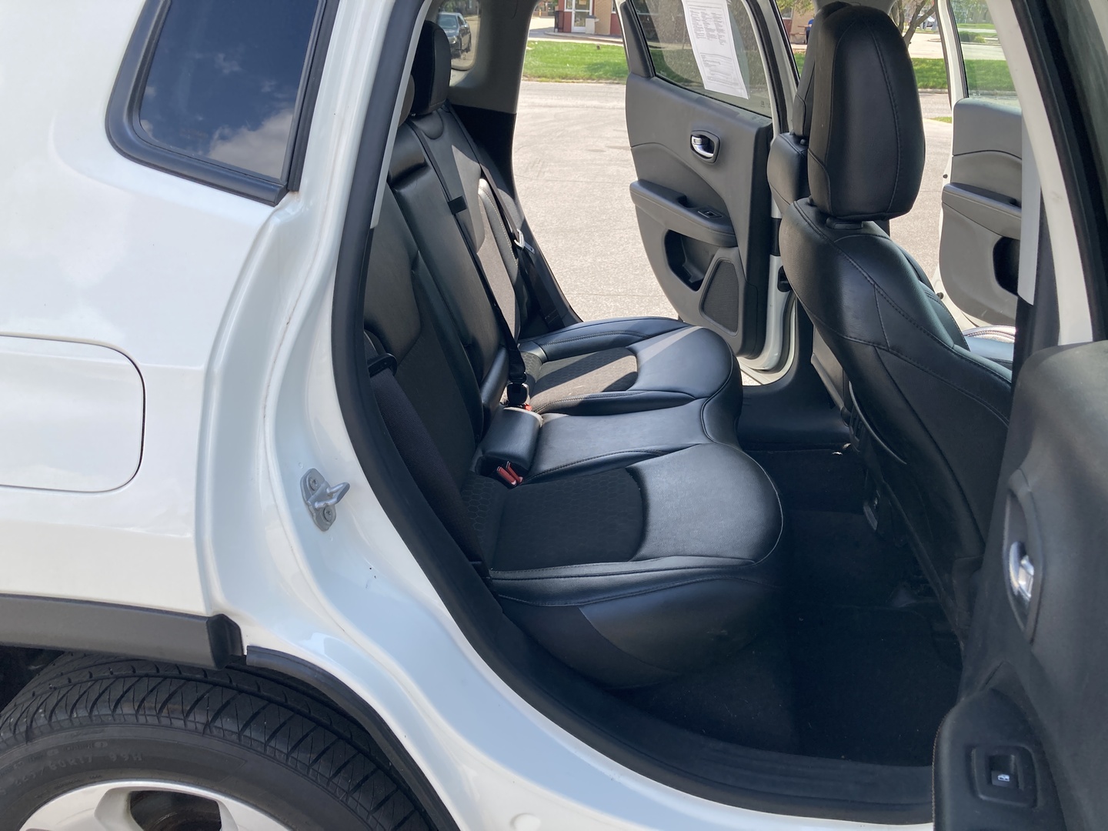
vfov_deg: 49.7
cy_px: 416
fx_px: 896
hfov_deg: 63.4
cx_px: 554
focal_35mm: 28
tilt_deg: -22.3
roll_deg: -2.5
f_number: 1.8
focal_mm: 3.99
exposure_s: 1/631
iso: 20
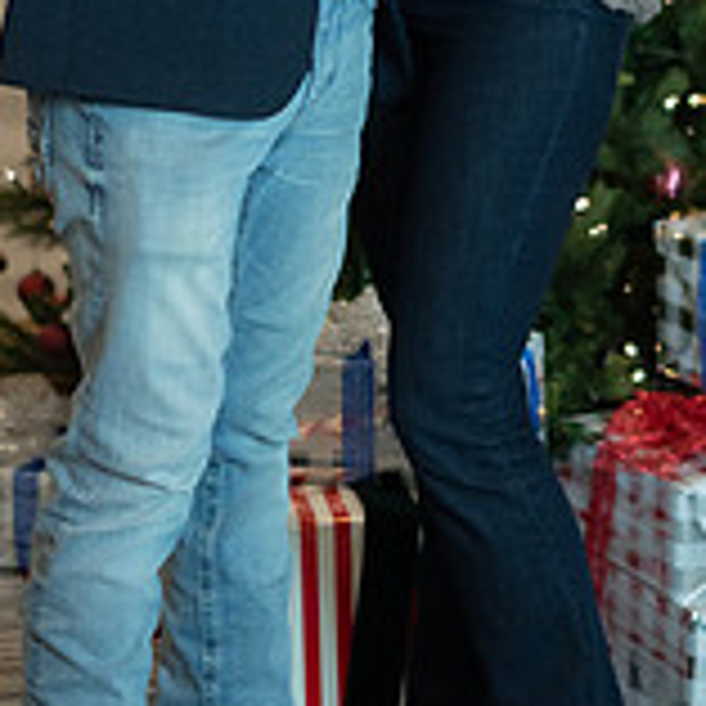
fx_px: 2815
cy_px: -54
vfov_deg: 14.0
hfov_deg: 14.3
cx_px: 382
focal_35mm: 122
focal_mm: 50
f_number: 1.8
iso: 1600
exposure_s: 1/320
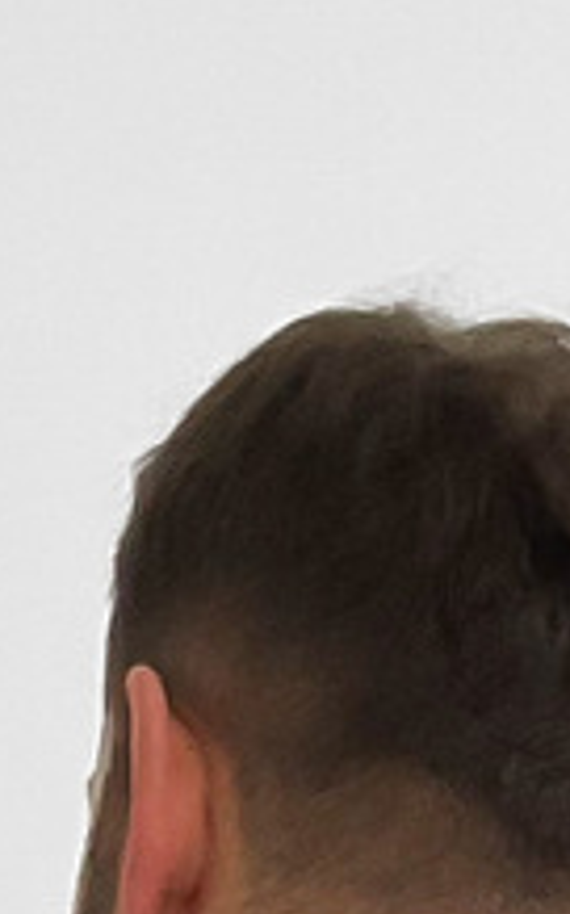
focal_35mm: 226
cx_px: 411
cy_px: 3304
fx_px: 5625
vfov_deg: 7.4
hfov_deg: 5.8
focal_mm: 3
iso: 50
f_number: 1.8
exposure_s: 1/120
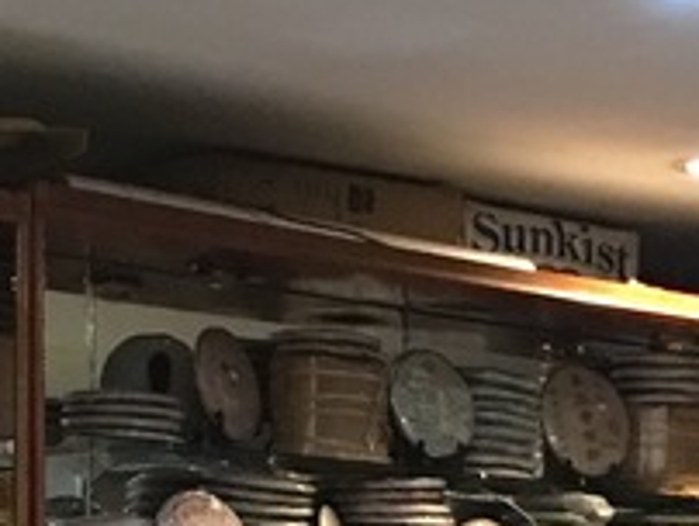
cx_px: 1080
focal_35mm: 172
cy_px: 1156
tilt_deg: -4.8
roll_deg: -1.7
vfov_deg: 8.1
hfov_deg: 11.0
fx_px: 3477
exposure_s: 1/8
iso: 125
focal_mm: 4.15
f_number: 2.2
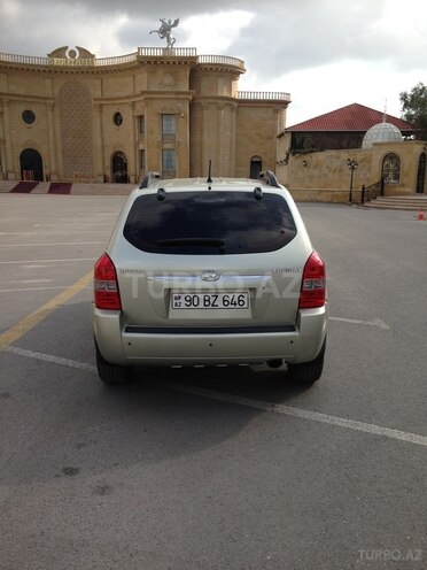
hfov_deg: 42.9
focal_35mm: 33
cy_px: 285
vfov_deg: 55.4
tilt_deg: -11.8
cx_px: 214
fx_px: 543
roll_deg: -1.3
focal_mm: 4.12
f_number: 2.4
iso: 50
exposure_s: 1/1106
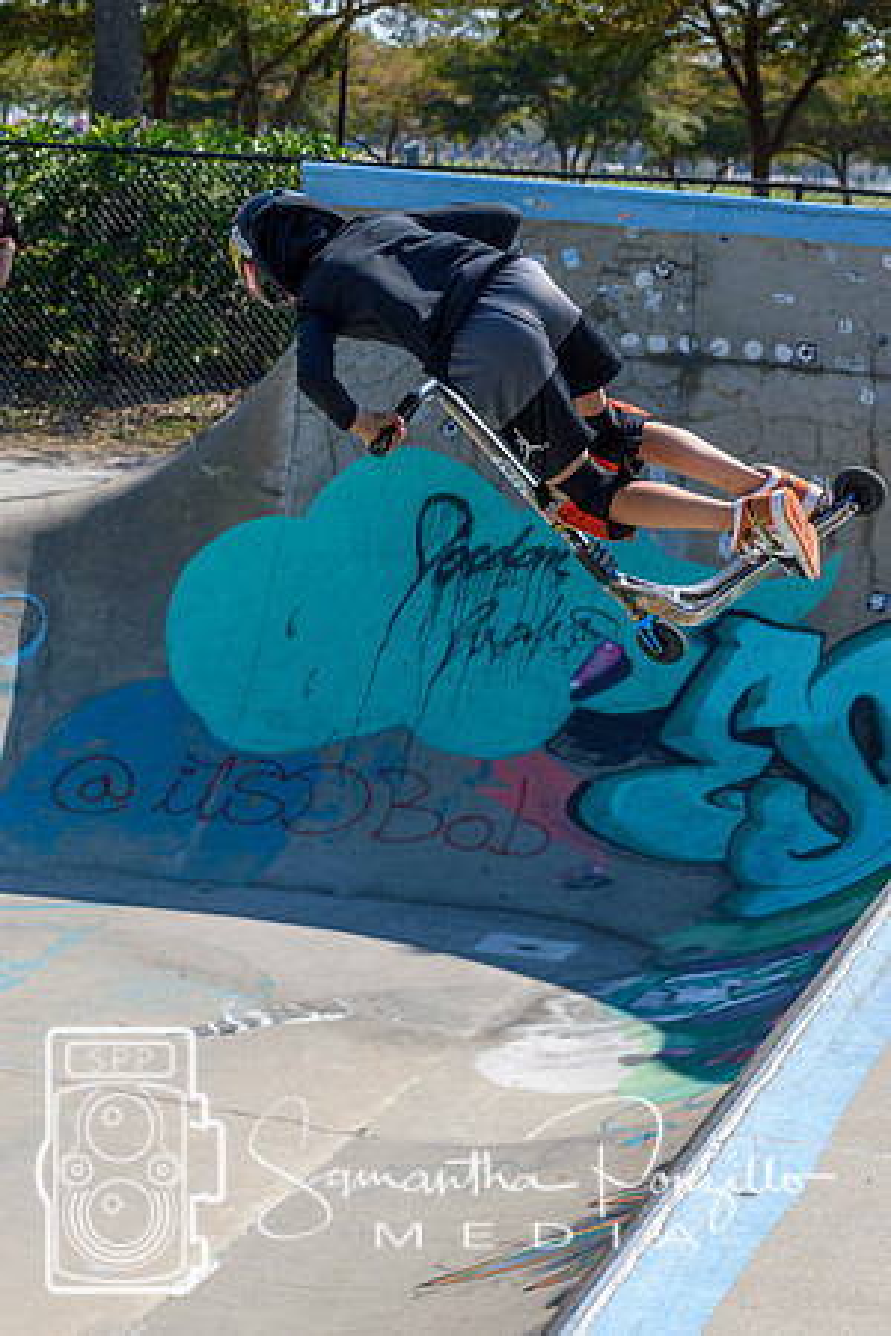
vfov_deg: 19.5
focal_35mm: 105
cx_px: 446
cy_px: 668
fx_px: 3898
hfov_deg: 13.0
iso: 200
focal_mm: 70
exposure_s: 1/800
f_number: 7.1
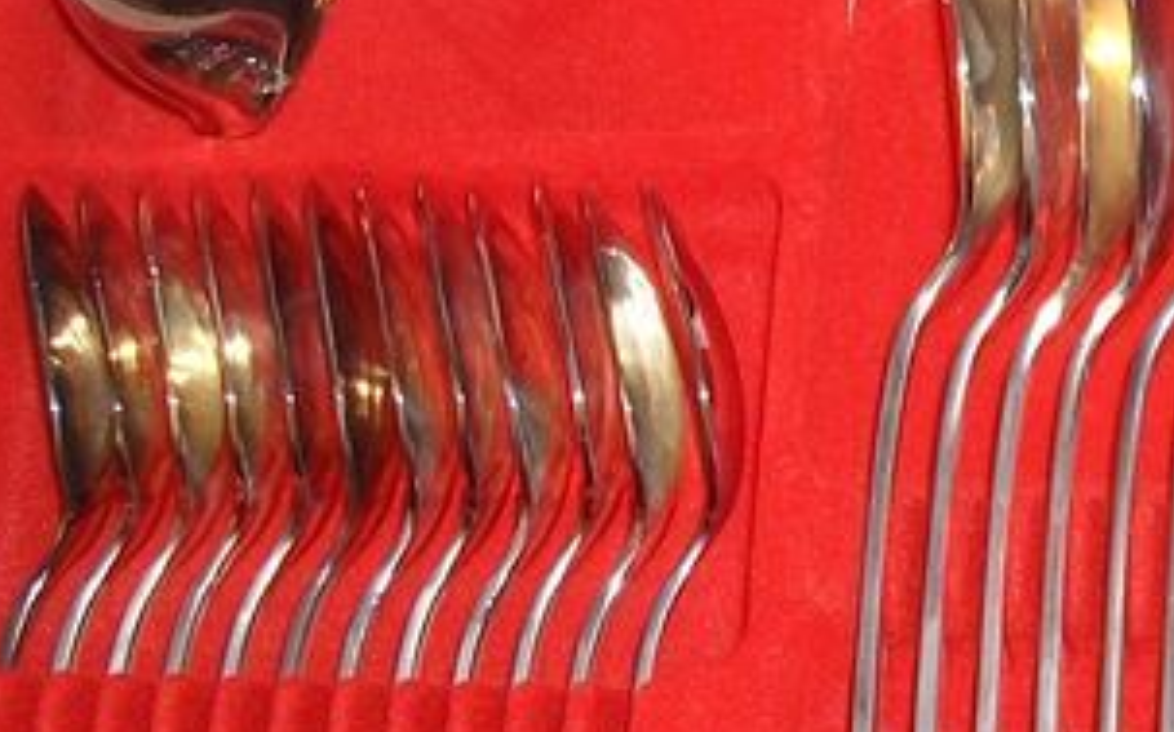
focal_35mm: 112
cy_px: 438
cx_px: 1604
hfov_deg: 17.3
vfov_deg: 11.7
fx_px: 3581
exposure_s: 1/40
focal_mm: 5.7
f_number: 2.9
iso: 125
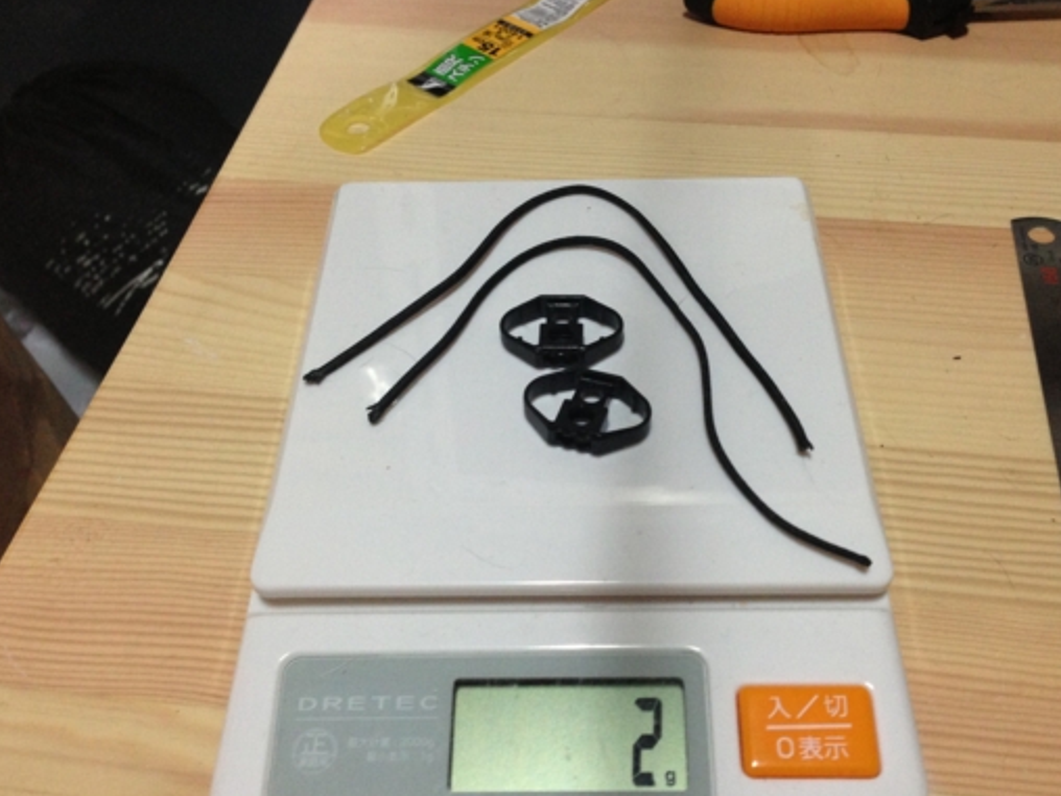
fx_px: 1195
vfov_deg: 36.8
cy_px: 441
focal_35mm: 39
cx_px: 568
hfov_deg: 47.8
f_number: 2.4
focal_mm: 4.13
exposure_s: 1/20
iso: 200
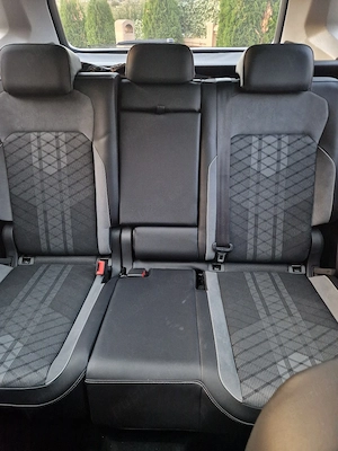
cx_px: 169
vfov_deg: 73.9
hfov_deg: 58.9
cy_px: 226
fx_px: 299
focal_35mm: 23
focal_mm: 5.4
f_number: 1.8
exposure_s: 1/25
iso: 1250
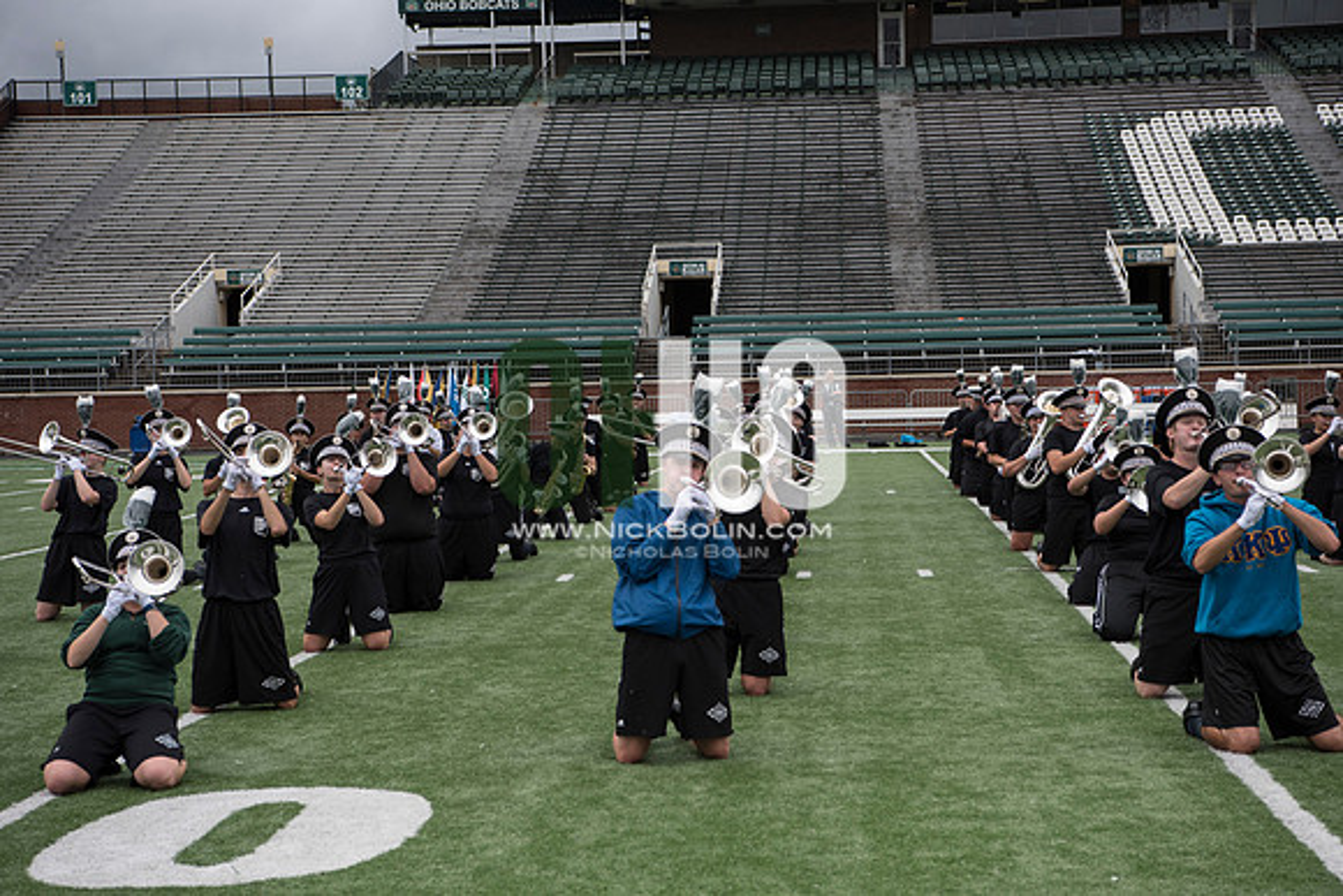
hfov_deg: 28.8
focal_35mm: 70
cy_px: 448
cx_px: 672
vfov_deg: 19.5
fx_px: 2612
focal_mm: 70
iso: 640
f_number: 5.6
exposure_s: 1/2500
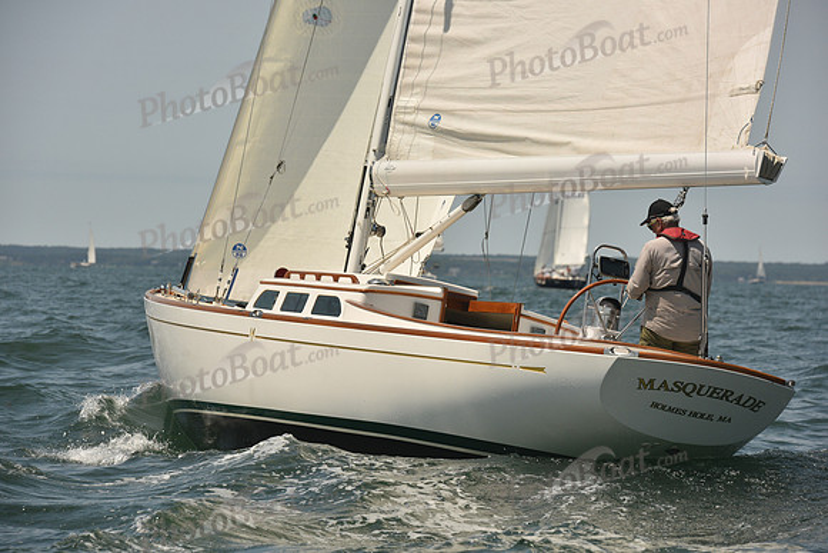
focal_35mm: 170
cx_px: 414
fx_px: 3911
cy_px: 276
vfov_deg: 8.1
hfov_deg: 12.1
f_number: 8
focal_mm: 170
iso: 320
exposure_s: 1/1000
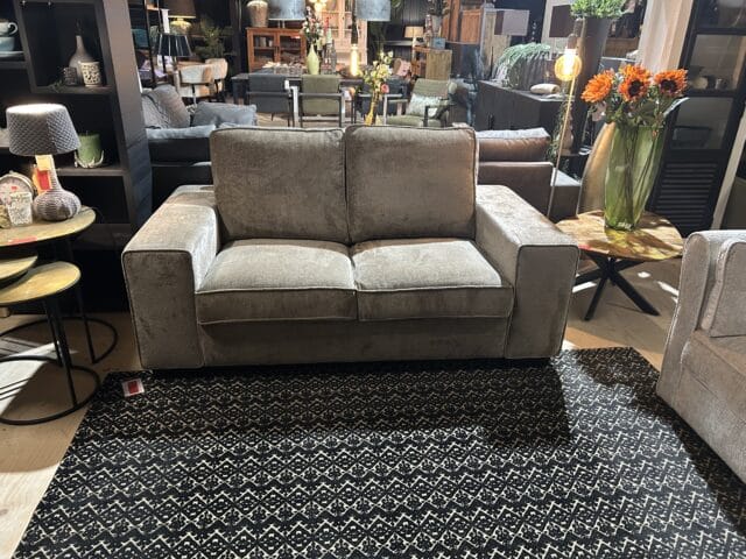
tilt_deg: -23.6
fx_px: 560
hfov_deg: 67.3
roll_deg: -1.0
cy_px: 280
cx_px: 373
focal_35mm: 26
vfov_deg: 53.1
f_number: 1.5
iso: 400
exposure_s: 1/33
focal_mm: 5.7
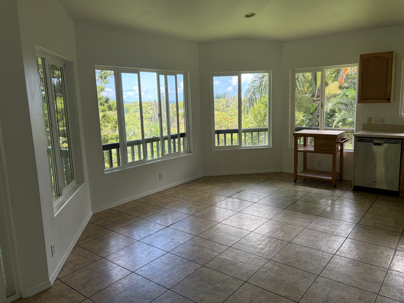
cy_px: 148
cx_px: 202
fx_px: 315
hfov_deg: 65.3
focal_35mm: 27
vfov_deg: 51.4
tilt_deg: -7.3
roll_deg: +1.0
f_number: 1.6
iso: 64
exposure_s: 1/191
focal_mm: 5.96
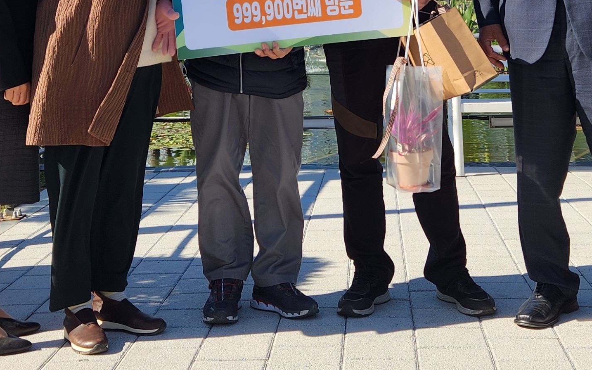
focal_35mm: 68
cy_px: -48
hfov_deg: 30.2
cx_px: 305
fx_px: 1097
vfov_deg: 18.3
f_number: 1.8
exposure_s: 1/1380
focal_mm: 5.4
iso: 20
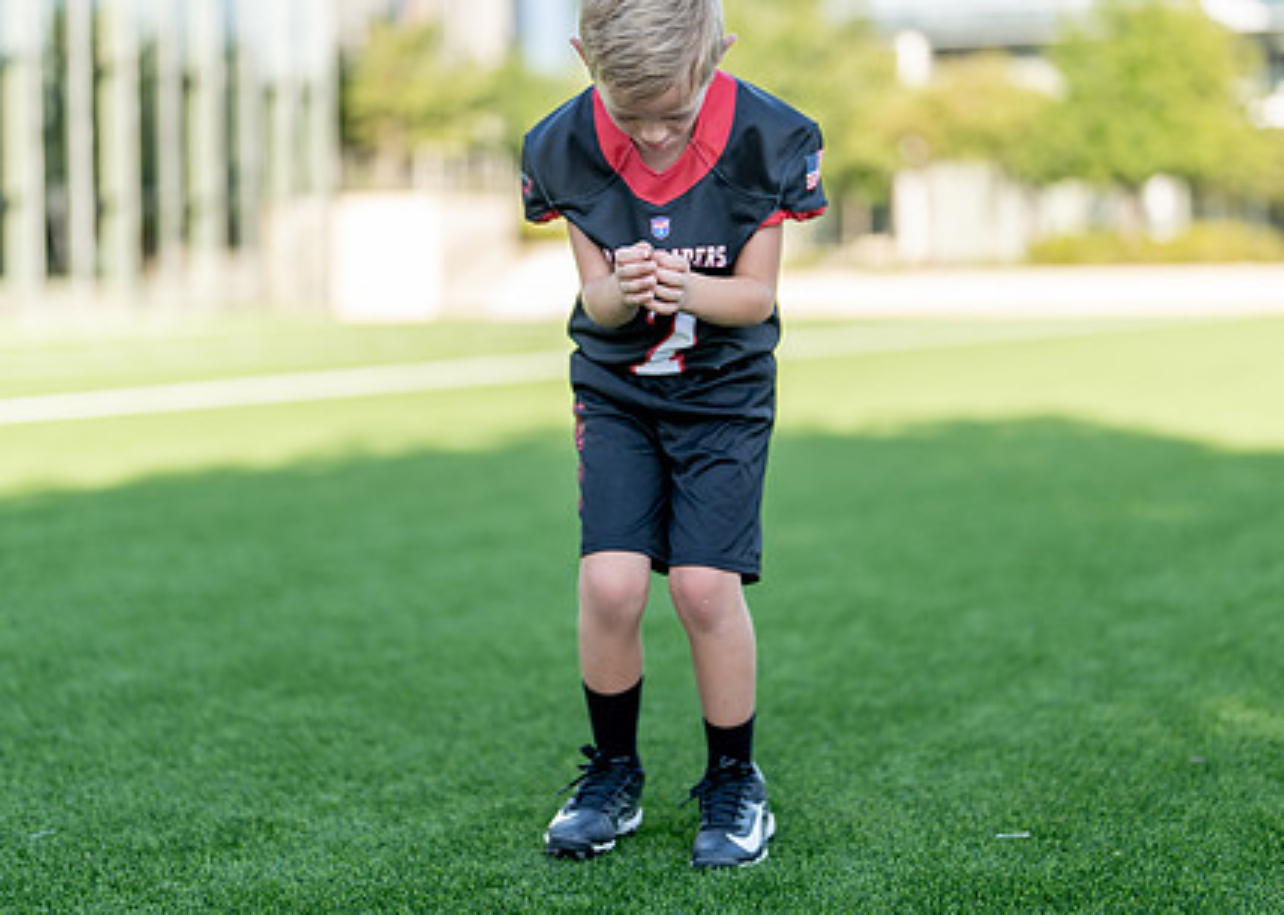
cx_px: 666
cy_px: 354
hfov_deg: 27.9
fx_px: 2587
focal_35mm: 71
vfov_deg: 20.0
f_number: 1.2
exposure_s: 1/1600
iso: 100
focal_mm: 50
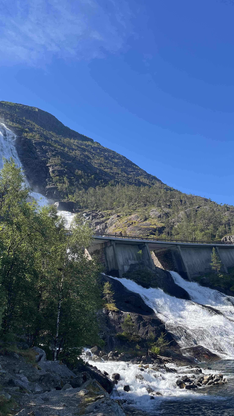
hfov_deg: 40.2
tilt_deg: +21.4
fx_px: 320
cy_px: 205
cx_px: 108
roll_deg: +4.6
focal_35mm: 29
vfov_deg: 66.1
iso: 50
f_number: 1.6
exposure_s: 1/1536
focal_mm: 5.1
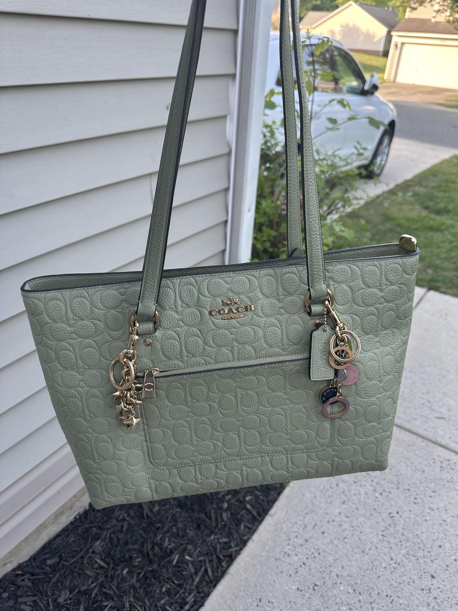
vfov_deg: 71.6
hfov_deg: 56.8
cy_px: 306
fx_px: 423
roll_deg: -4.2
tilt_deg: -30.8
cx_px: 229
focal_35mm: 24
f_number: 1.78
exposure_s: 1/286
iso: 80
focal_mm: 6.86
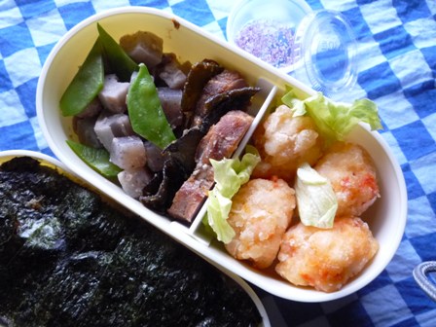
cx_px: 218
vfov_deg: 46.8
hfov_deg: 60.0
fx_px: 378
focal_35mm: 30
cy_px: 164
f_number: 3.3
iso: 320
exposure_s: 1/30
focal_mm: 5.2
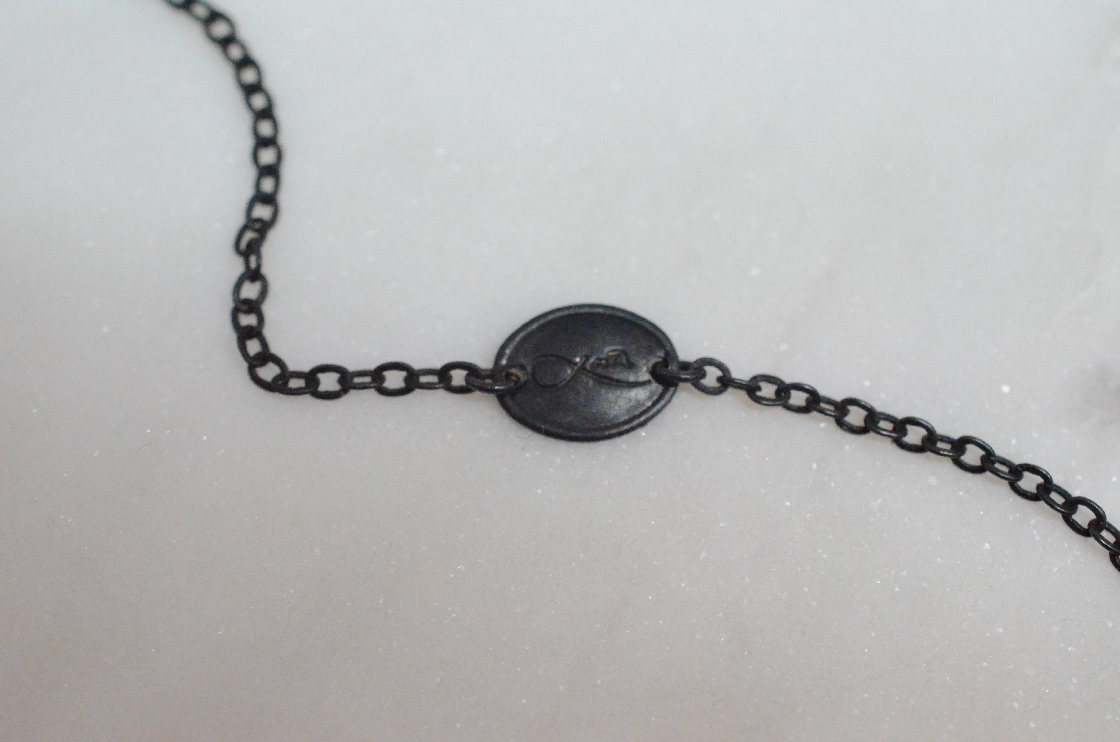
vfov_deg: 22.5
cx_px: 560
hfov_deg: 33.5
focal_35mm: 60
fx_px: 1863
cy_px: 371
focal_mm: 40
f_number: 8
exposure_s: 1/800
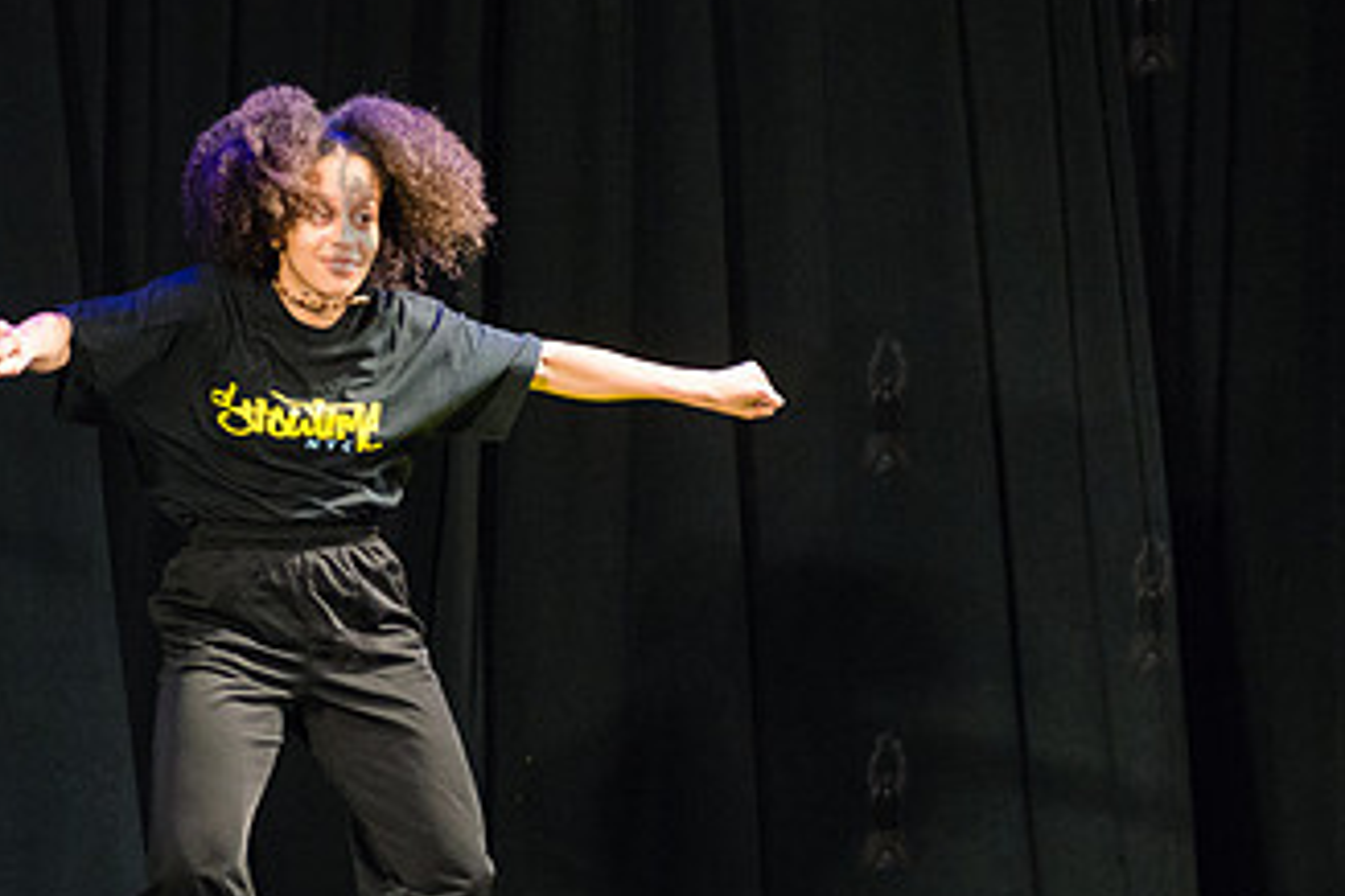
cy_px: 598
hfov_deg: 19.7
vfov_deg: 13.3
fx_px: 3848
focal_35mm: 103
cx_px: 354
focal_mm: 58
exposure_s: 1/1250
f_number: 2.8
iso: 4000
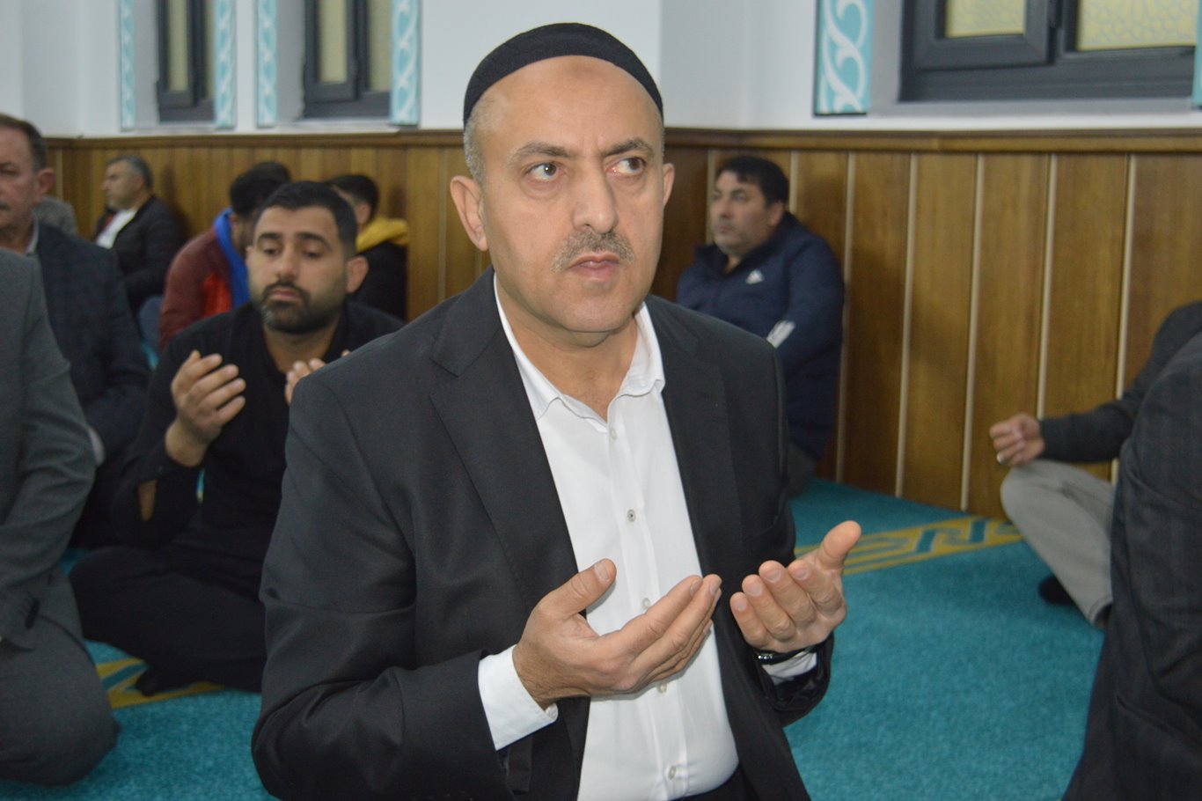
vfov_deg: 26.5
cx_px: 601
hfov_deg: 38.9
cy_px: 400
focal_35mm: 51
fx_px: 1702
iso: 1100
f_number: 4.5
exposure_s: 1/60
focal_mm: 34
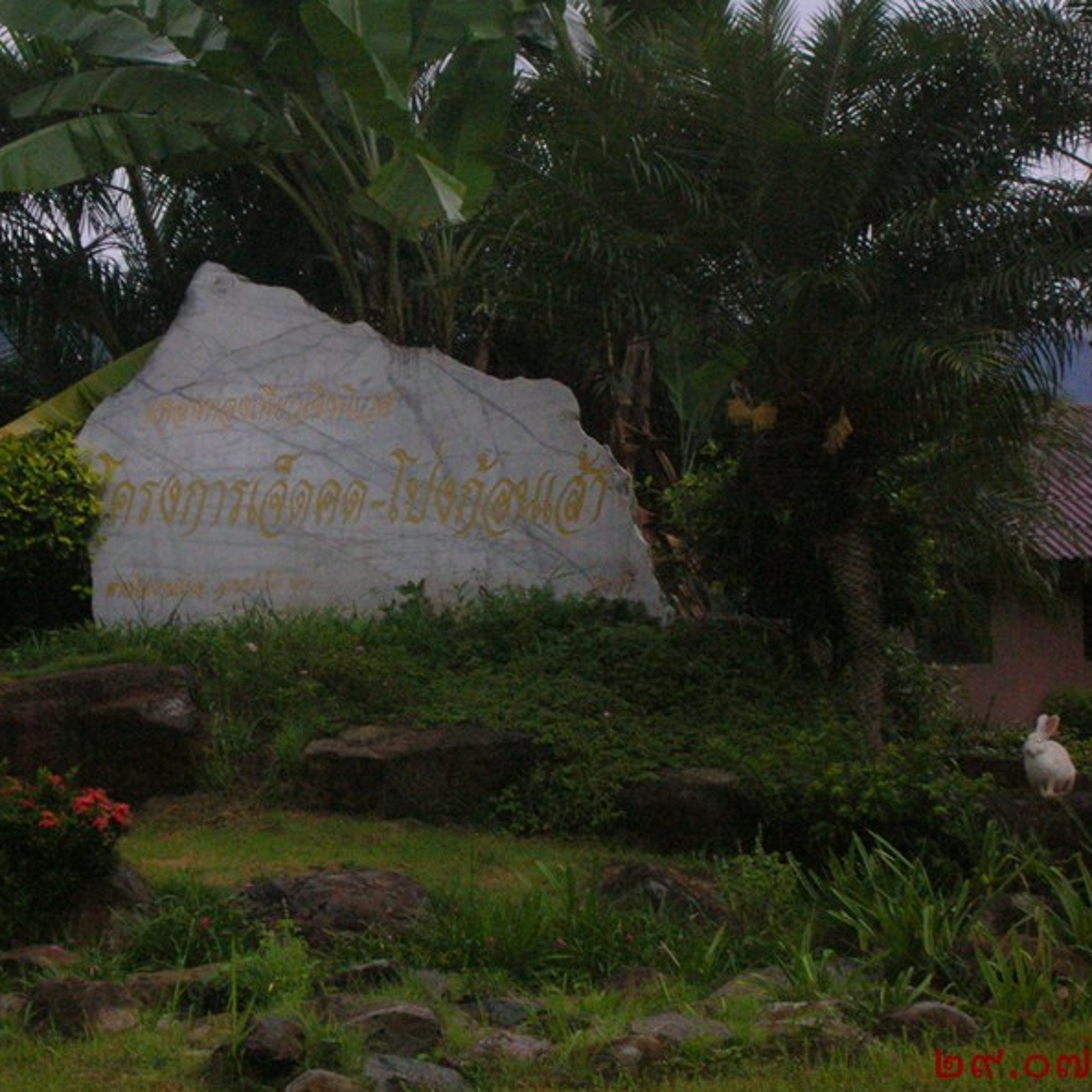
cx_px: 463
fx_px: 4247
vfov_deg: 14.7
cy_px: 545
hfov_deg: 14.6
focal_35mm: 119
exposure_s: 1/60.1
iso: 200
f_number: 4.8
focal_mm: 16.7
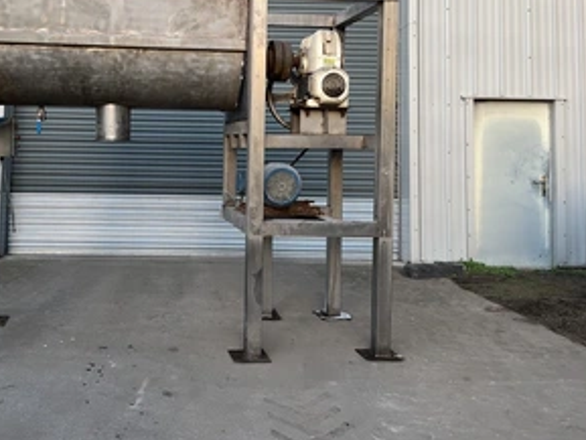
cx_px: 182
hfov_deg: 50.2
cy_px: 148
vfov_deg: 39.2
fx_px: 610
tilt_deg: +2.5
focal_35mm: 36
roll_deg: -0.9
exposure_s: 1/124
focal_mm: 5.1
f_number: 1.6
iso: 32
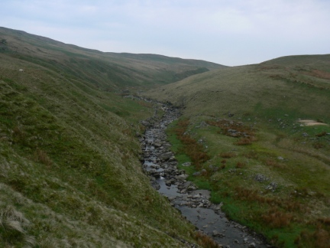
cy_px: 124
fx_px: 343
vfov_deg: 39.7
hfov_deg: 51.4
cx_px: 165
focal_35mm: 36
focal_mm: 6
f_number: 5.6
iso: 80
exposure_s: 1/250
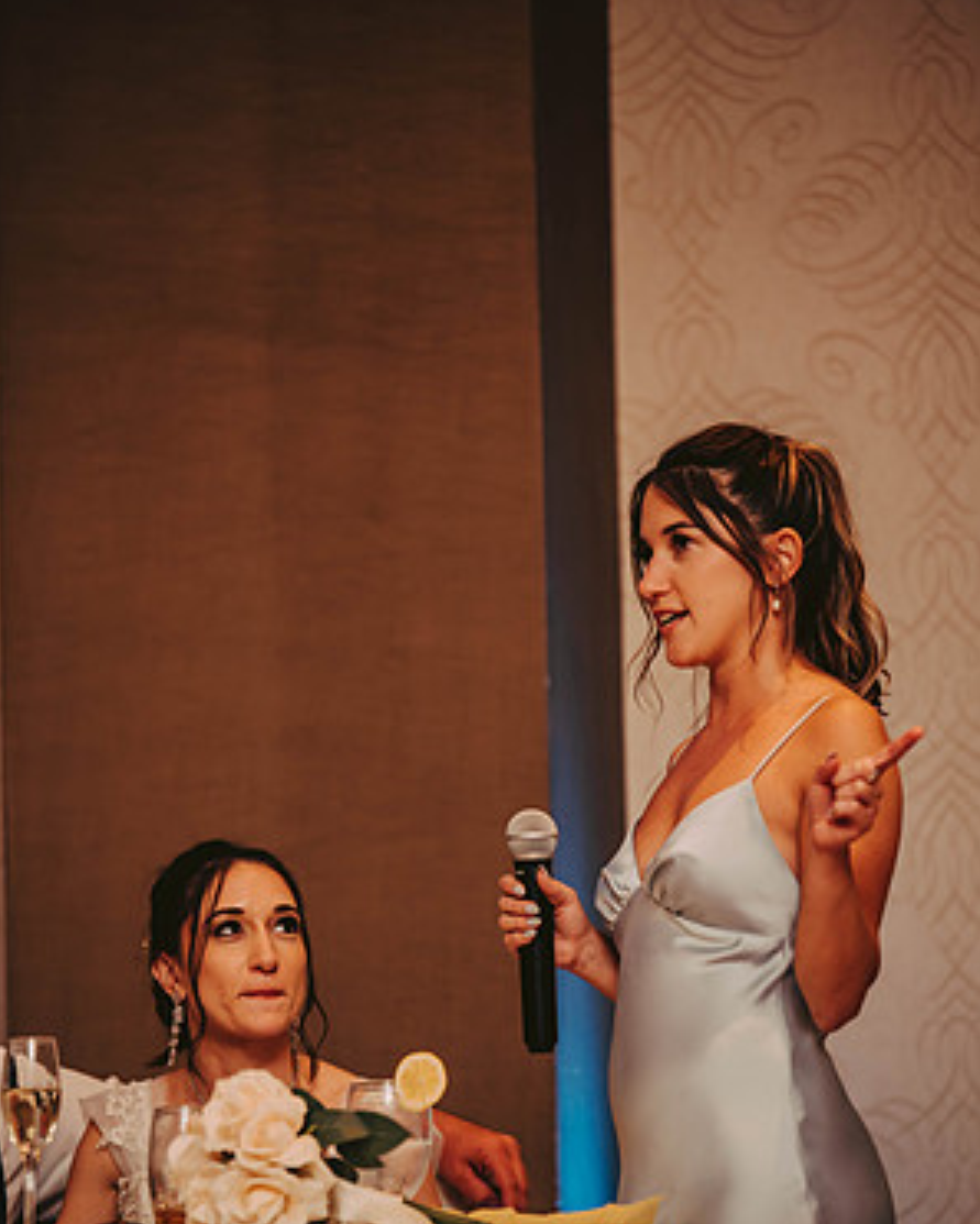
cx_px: 488
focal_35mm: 188
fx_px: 6813
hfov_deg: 8.2
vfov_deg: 10.3
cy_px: 703
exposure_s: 1/60
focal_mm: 165
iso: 800
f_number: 2.8
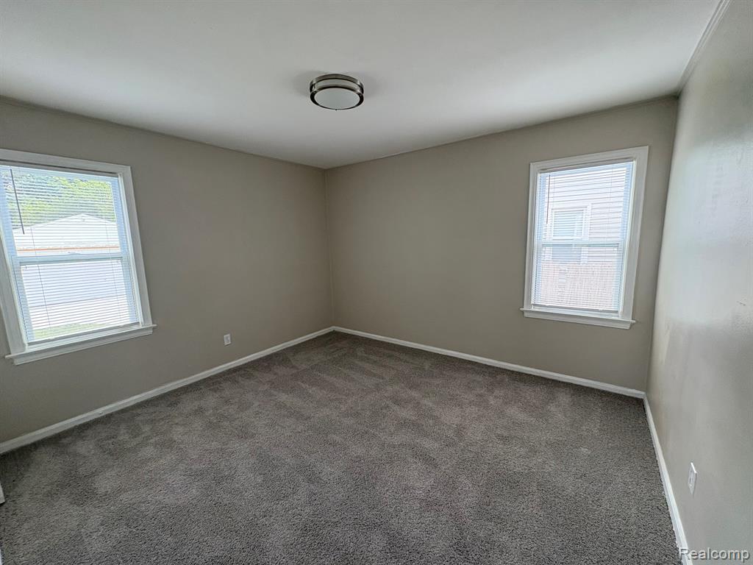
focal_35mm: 14
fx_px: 305
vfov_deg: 85.7
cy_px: 282
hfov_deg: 102.1
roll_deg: +1.5
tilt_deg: -8.4
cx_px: 376
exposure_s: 1/60
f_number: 2.2
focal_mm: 2.22
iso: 250
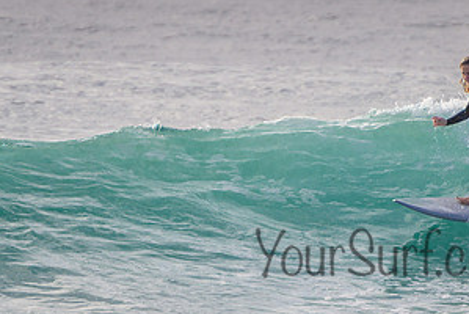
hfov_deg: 1.9
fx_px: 13901
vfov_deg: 1.3
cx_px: 356
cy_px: 299
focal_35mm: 1066
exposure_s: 1/2000
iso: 280
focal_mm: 400
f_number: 5.6
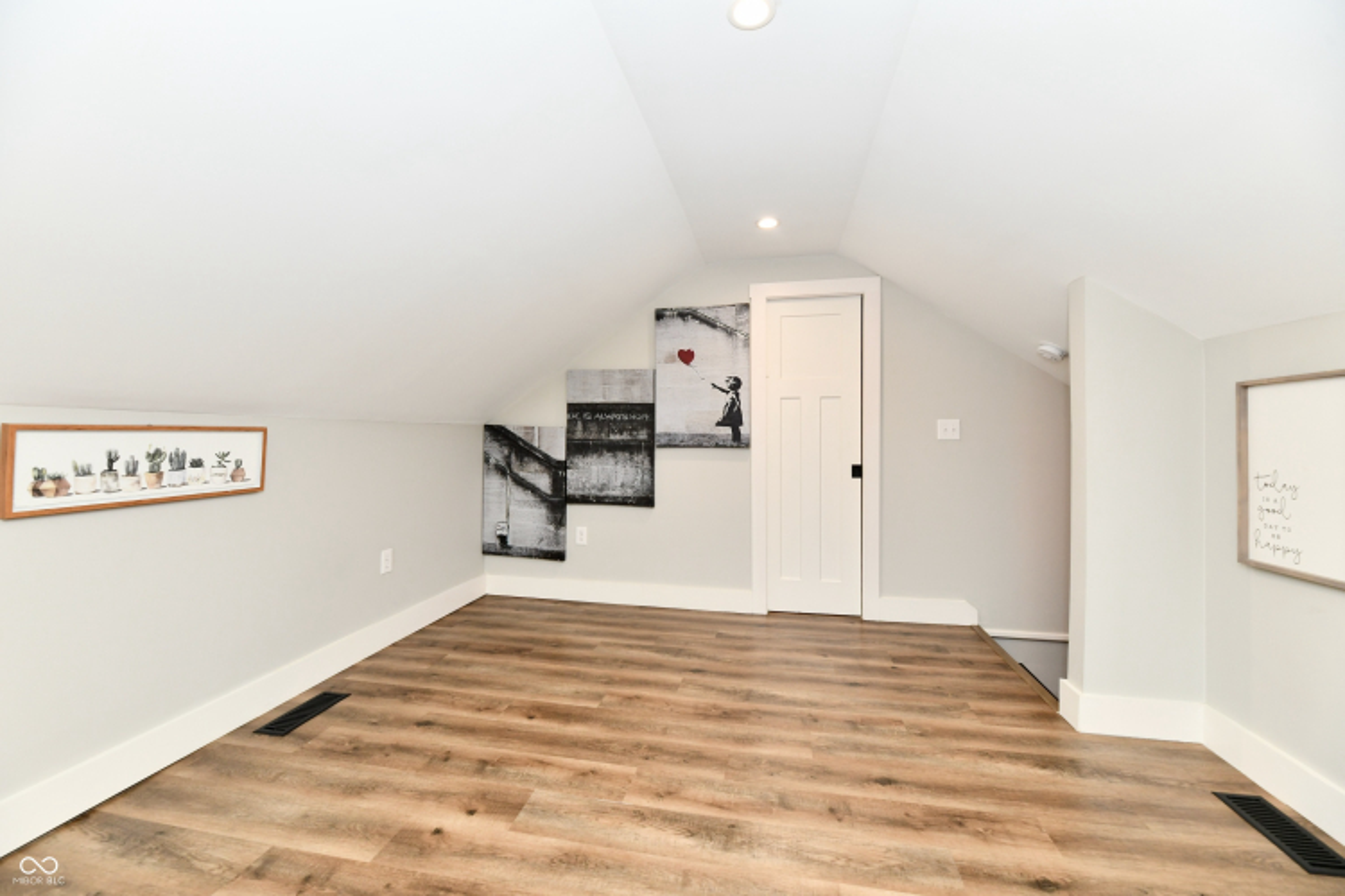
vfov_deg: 81.2
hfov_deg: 104.3
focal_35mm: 14
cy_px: 448
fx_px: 523
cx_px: 672
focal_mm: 14
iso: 640
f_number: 6.3
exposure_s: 1/60
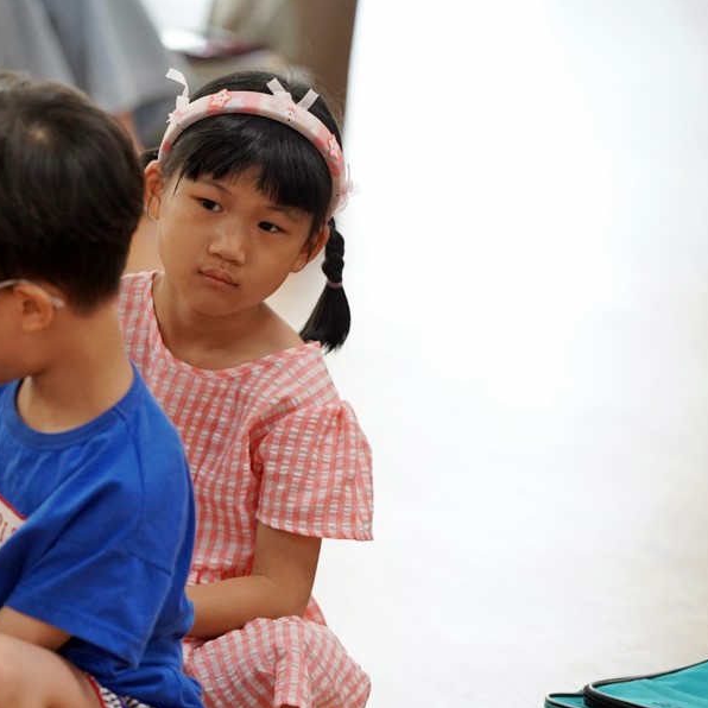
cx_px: 177
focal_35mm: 204
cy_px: 354
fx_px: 4721
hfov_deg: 8.6
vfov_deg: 8.6
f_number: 4
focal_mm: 159
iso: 1600
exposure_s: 1/160
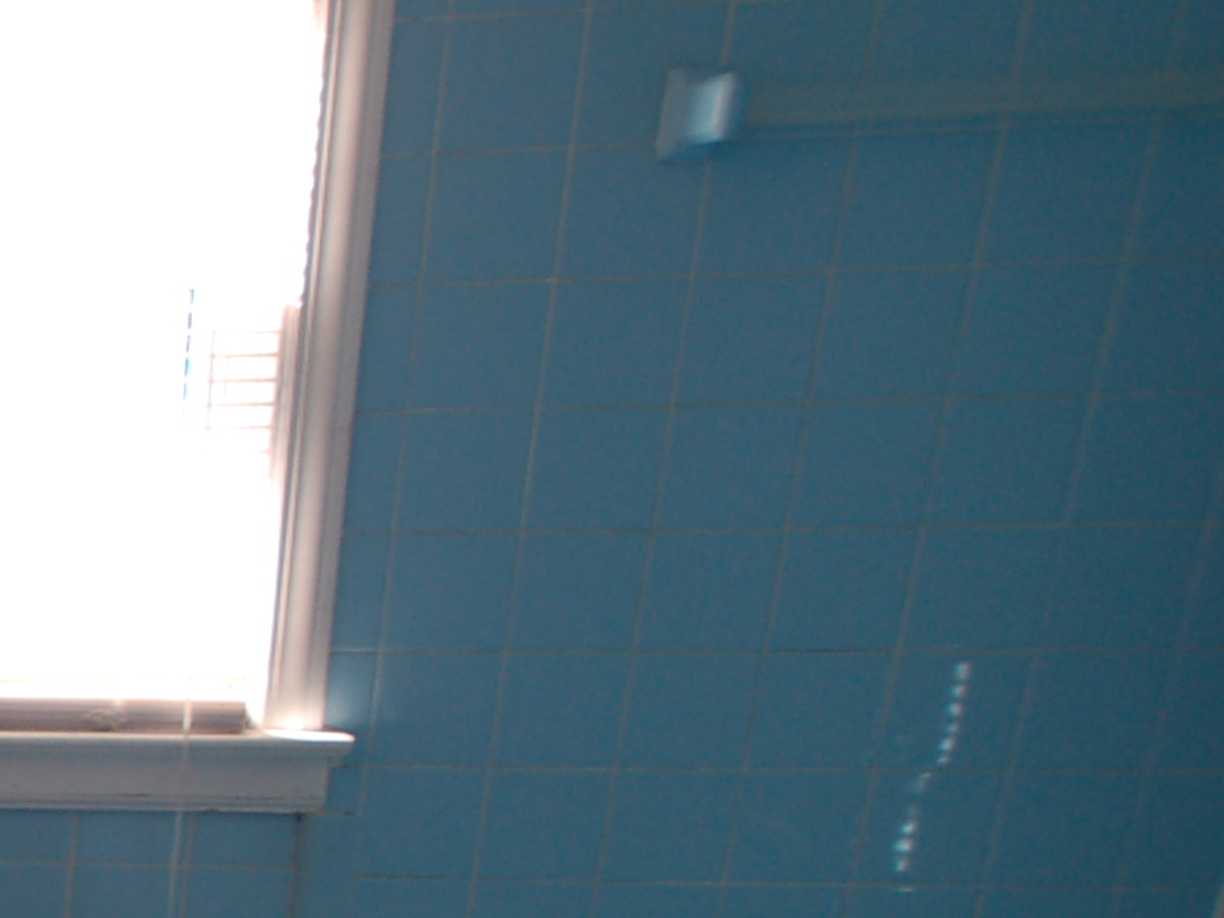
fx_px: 1859
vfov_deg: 26.0
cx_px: -687
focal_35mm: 53
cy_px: 965
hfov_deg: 25.5
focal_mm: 11
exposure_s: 1/30
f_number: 4.5
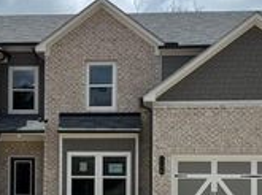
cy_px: 175
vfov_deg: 18.3
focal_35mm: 79
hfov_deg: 24.6
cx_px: 83
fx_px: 597
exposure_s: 1/6711
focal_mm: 5.96
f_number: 1.6
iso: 50
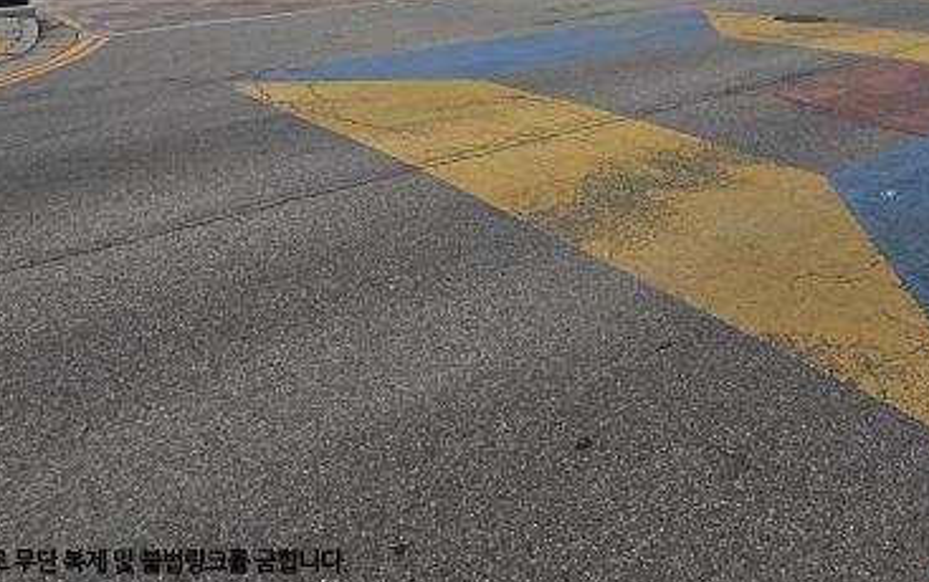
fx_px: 760
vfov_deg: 34.4
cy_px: -101
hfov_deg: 62.7
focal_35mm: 30
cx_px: 514
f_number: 2.2
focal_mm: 2.2
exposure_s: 1/976
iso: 50
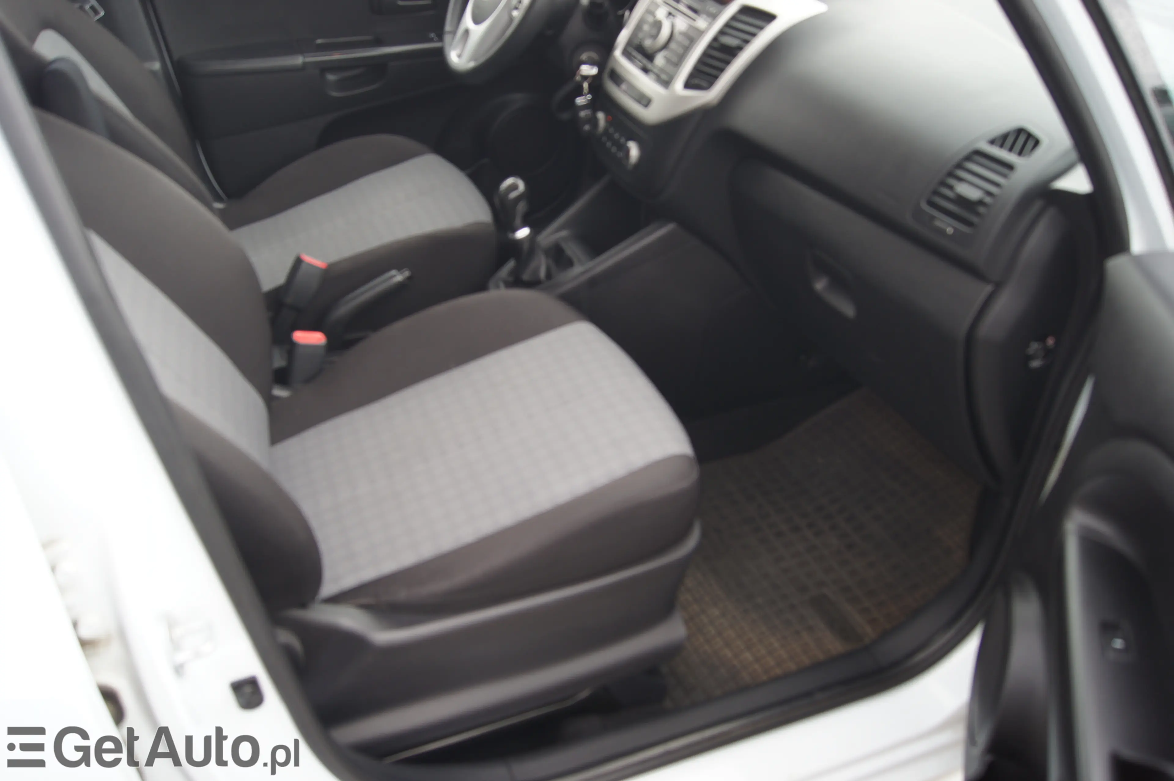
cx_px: 587
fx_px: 978
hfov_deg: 62.0
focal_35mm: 30
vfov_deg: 43.6
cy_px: 390
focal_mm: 20
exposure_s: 1/40
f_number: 4
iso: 100
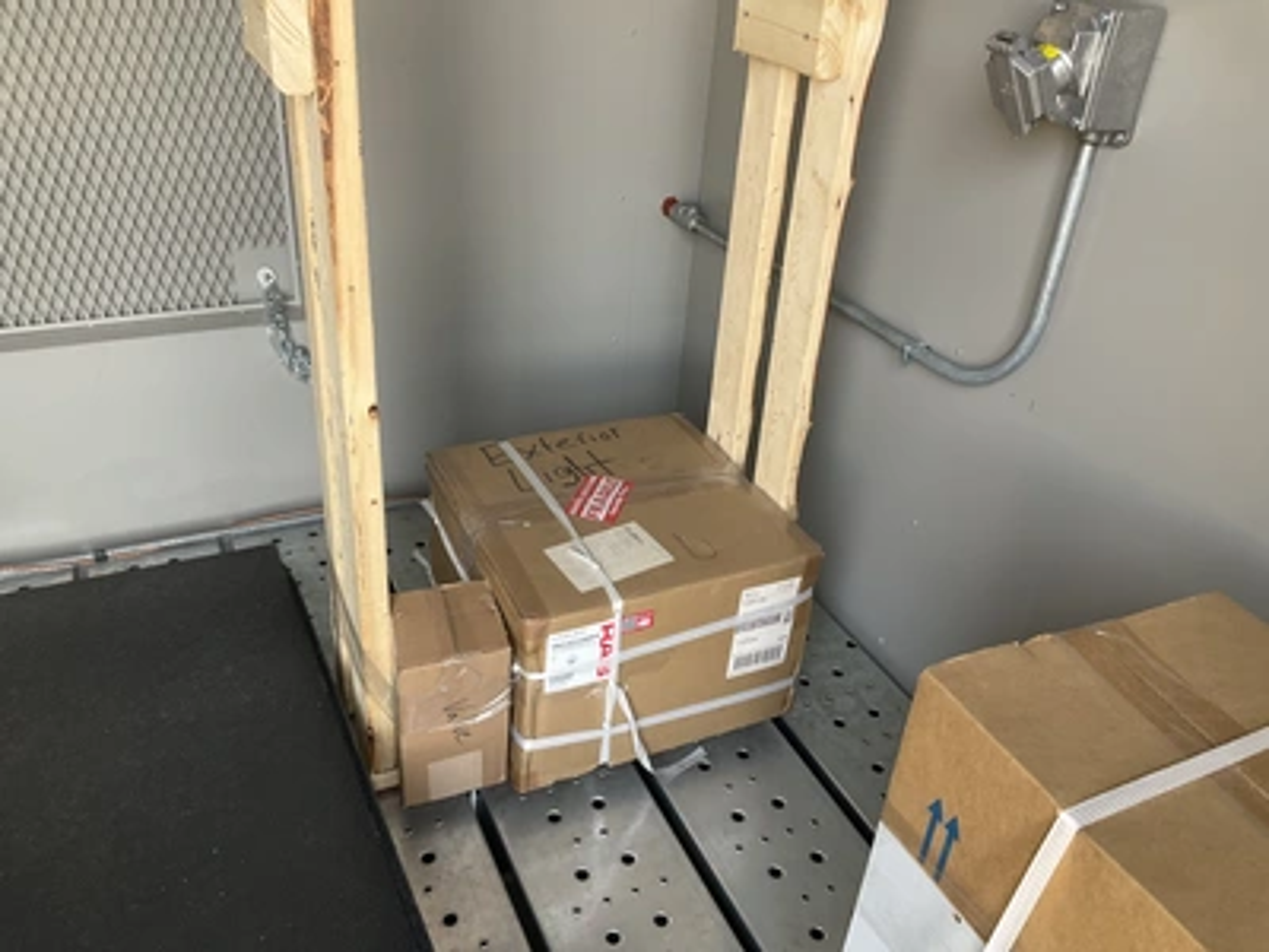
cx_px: 634
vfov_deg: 48.2
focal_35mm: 29
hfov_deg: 61.7
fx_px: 1063
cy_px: 476
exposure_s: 1/122
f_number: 1.8
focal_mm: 3
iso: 40
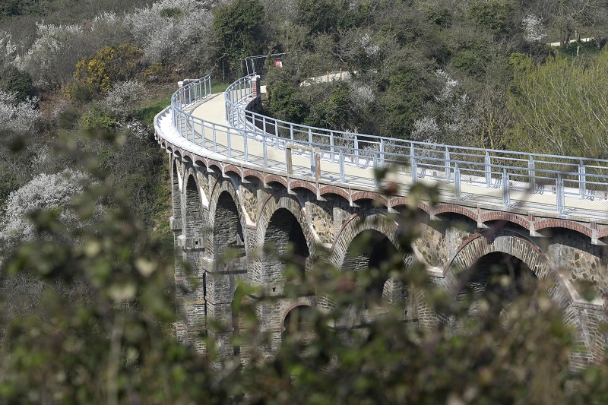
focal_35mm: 125
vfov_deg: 11.0
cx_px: 304
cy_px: 202
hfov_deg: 16.4
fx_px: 2111
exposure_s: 1/400
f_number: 7.1
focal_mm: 125
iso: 100
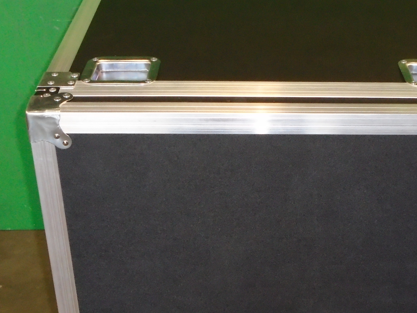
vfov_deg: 21.9
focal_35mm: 67
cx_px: 289
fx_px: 807
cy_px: 196
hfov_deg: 28.7
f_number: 3.8
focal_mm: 6.4
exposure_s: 1/40
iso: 400
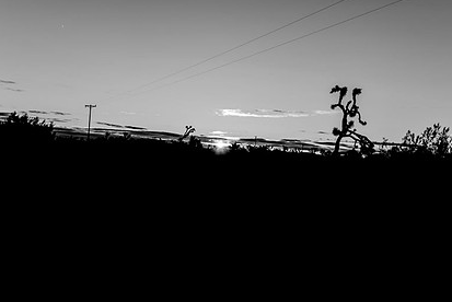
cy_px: 152
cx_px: 229
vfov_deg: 36.9
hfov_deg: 53.1
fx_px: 452
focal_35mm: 36
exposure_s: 1/500
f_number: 4
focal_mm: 24
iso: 100
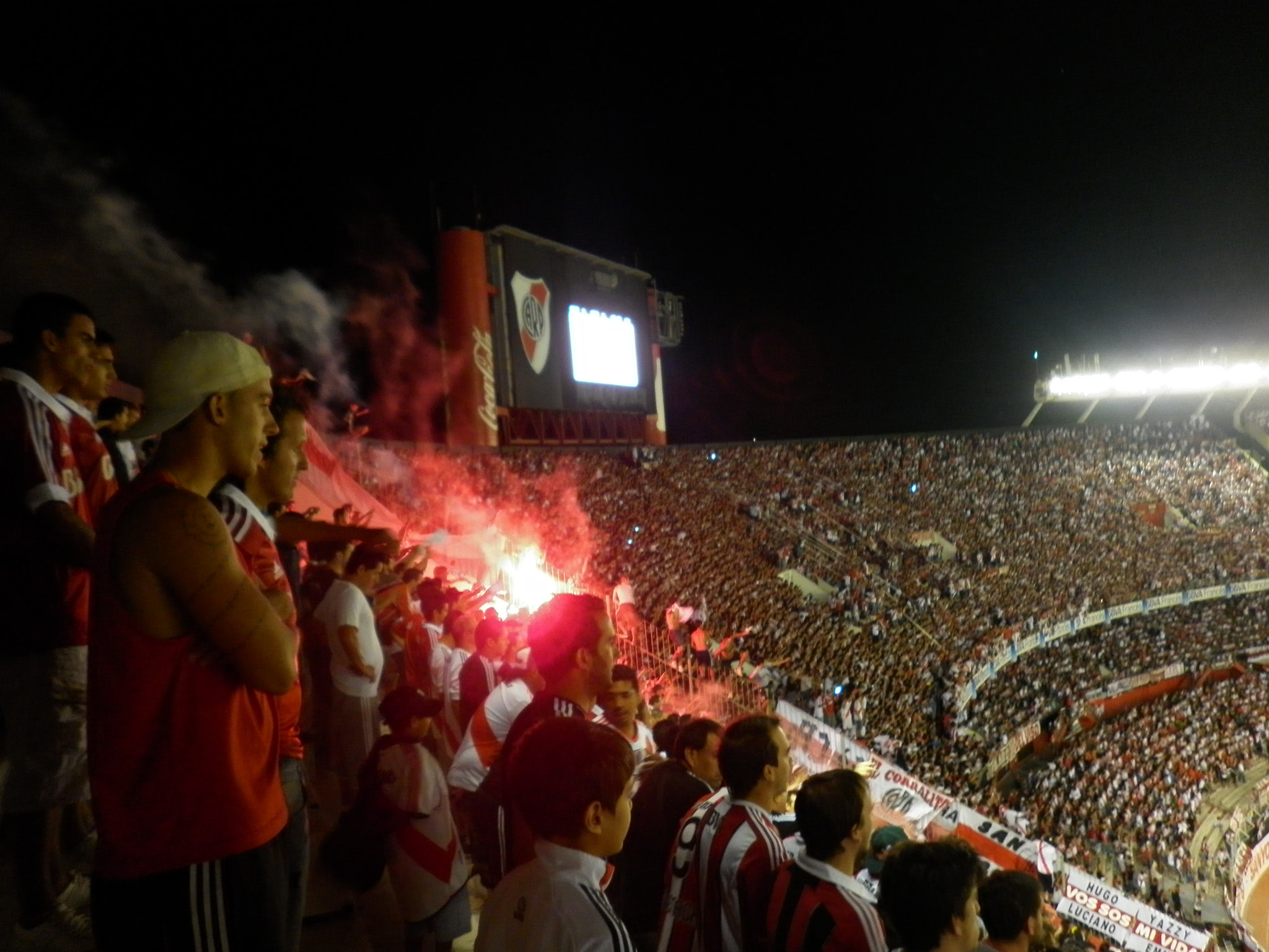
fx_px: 1026
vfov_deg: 49.7
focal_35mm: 28
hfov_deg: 63.4
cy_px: 476
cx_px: 634
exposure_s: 1/20
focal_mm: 5
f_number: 2.8
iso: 200
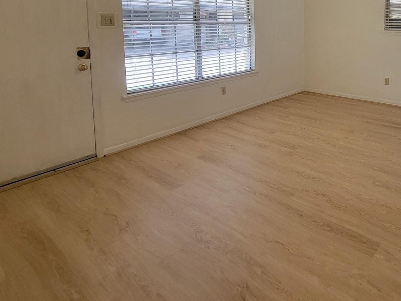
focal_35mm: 23
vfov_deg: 53.2
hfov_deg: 66.7
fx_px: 266
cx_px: 324
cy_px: 43
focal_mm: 2.2
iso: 125
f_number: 2.2
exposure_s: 1/60
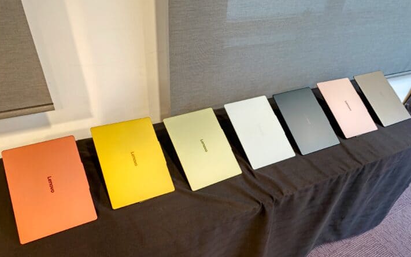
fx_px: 291
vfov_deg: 47.5
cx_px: 214
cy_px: 144
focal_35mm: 26
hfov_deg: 70.4
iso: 500
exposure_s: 1/61
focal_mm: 7.73
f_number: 3.5
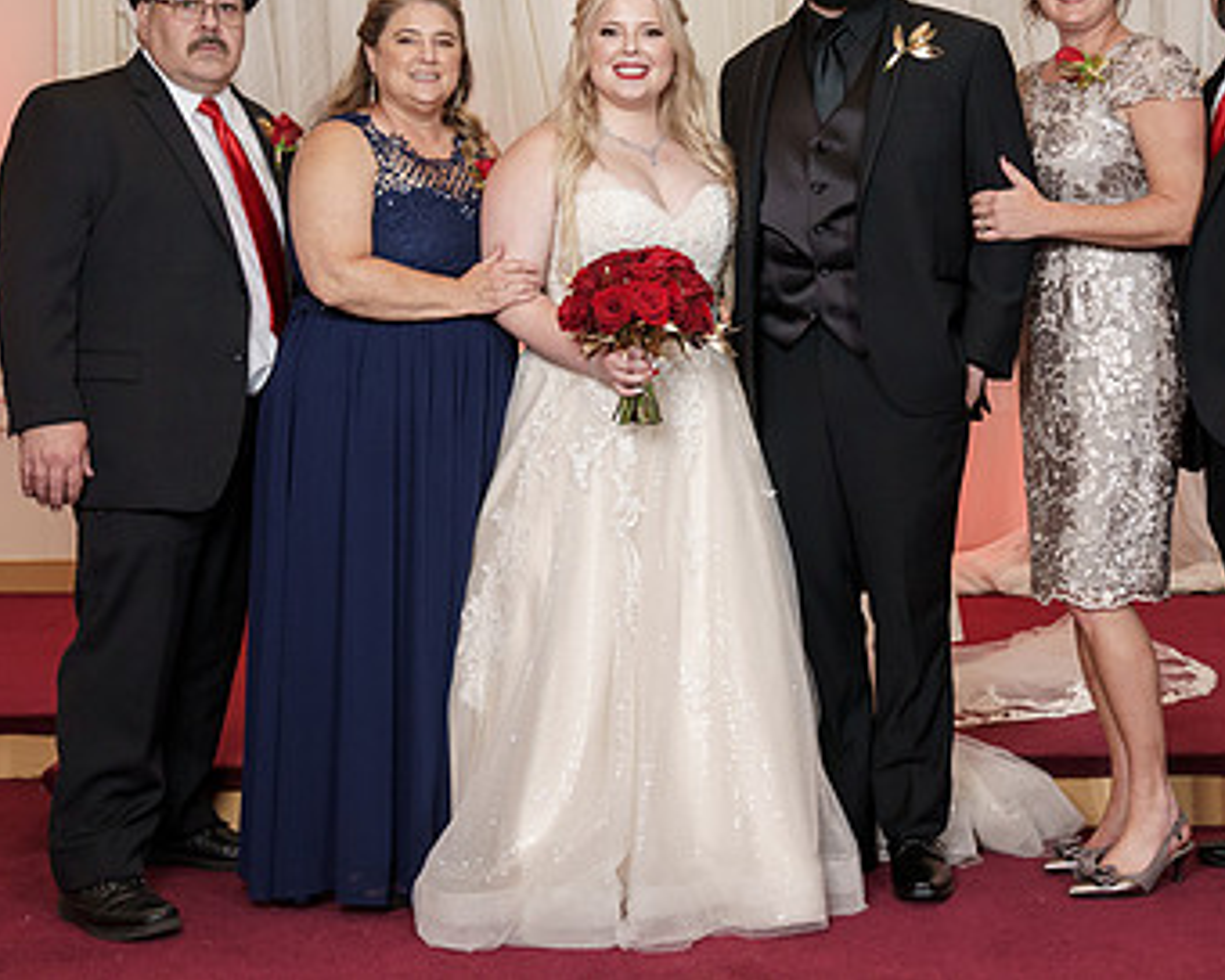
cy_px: 286
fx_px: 2320
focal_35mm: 64
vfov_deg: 23.7
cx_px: 739
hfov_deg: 29.5
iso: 2000
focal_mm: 40
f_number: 4
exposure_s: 1/160
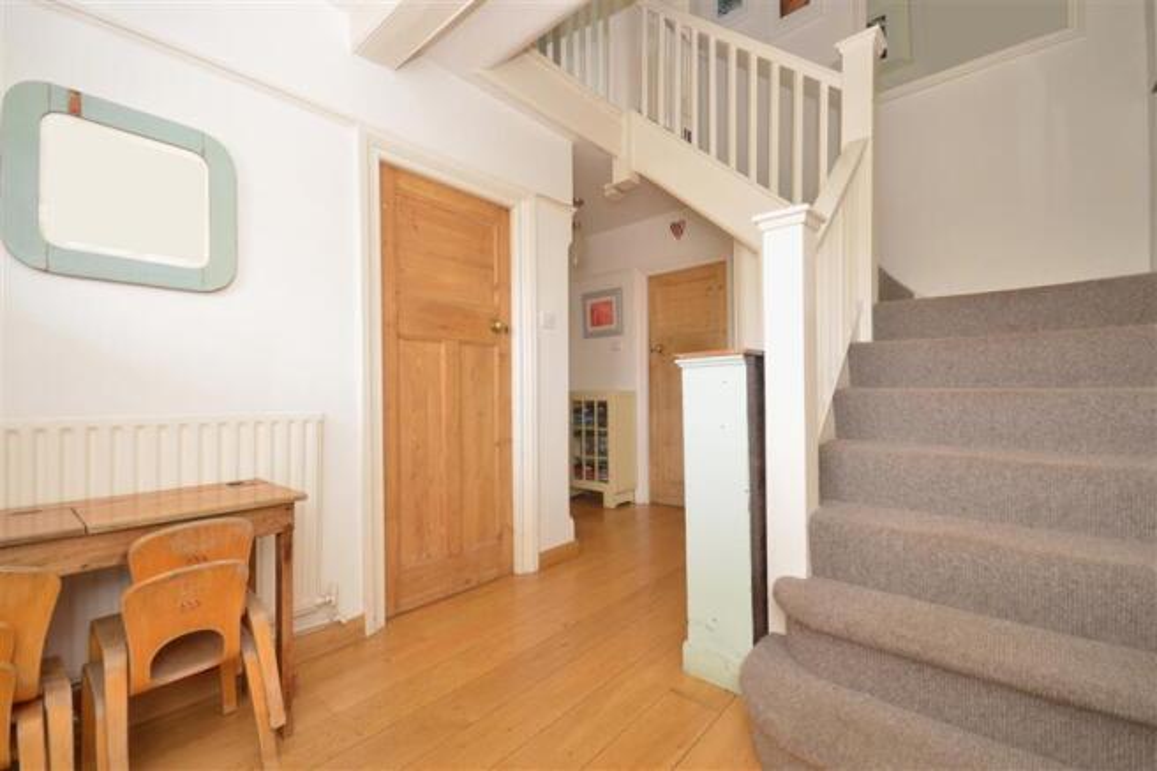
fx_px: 482
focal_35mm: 15
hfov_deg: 100.4
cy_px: 386
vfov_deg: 77.3
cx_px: 578
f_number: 7.1
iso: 500
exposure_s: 1/10
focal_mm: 10
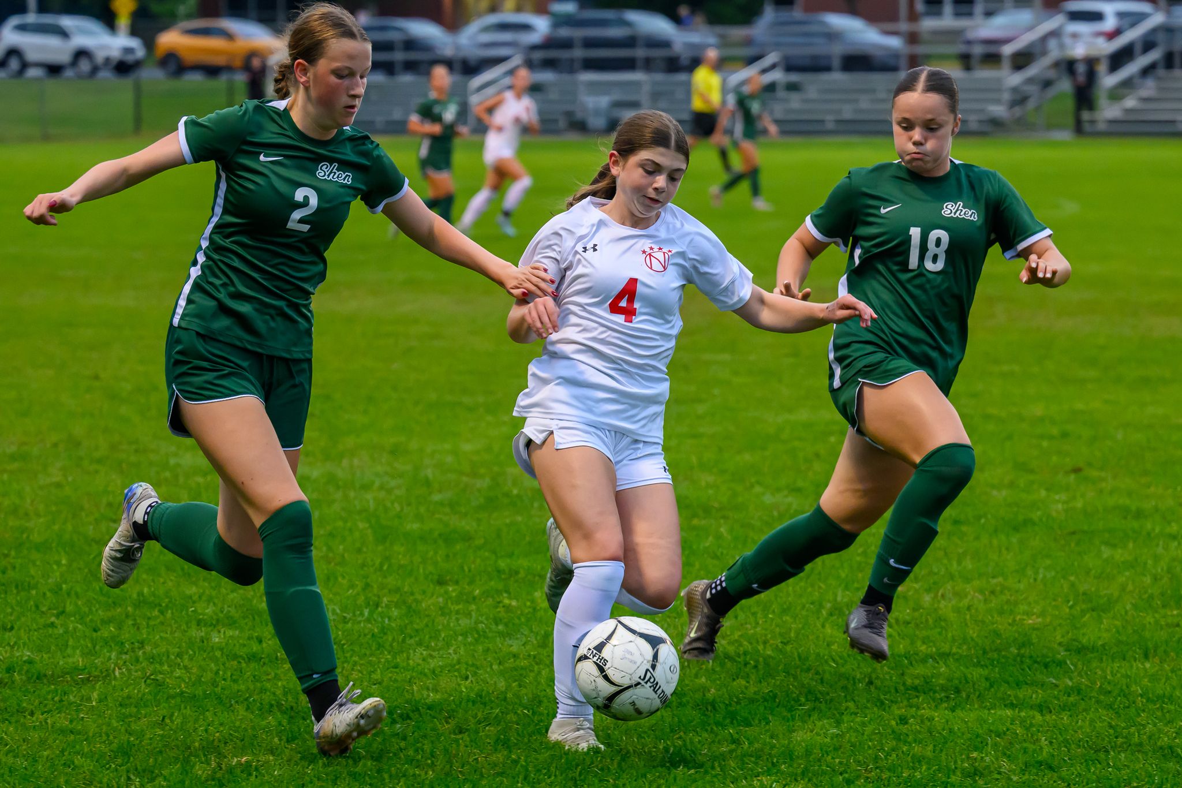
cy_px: 380
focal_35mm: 137
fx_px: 4493
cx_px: 532
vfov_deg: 10.0
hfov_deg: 15.0
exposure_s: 1/1000
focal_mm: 78
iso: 2200
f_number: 2.8
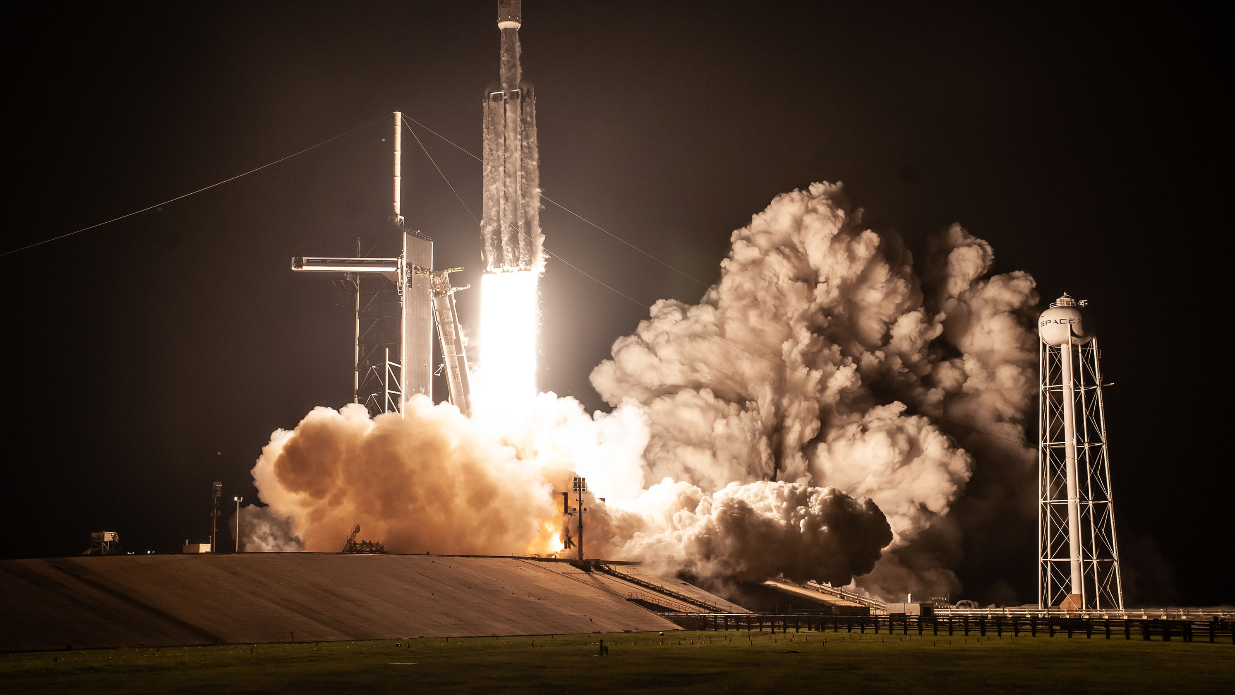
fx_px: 1834
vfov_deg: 21.4
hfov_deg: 37.2
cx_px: 615
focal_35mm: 56
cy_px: 299
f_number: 8
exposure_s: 1/800
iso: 200
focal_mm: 35
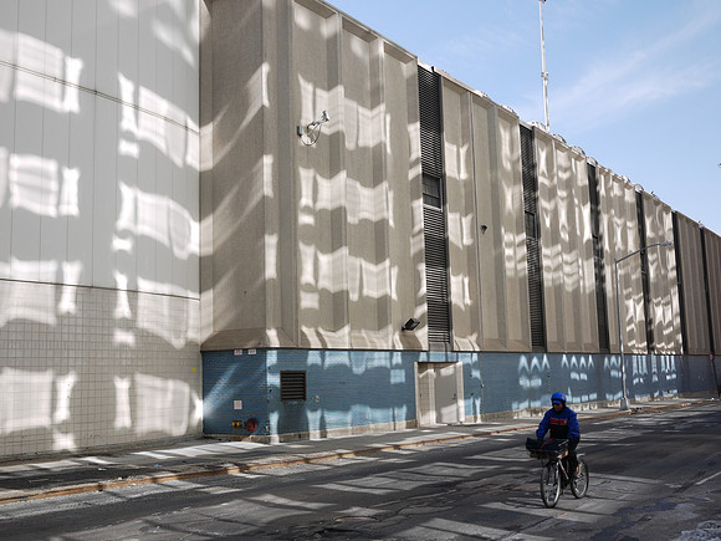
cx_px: 360
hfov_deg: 46.8
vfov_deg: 36.0
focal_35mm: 40
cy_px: 270
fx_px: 833
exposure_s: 1/125
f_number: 10
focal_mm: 20
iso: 100
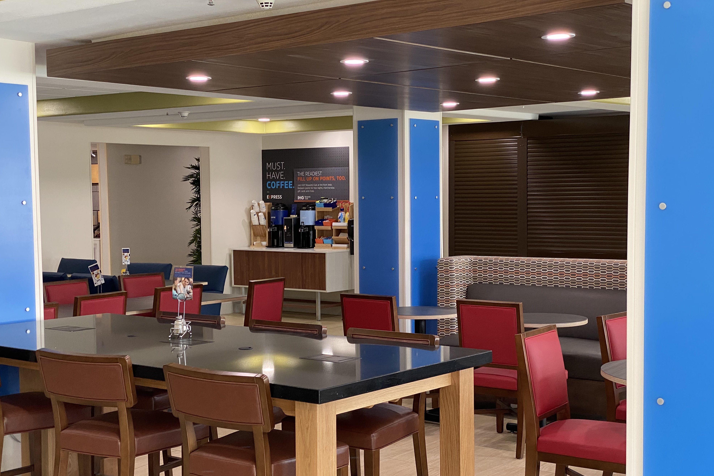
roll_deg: +1.0
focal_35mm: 55
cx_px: 352
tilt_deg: -4.4
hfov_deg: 36.2
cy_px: 271
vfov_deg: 24.6
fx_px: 1091
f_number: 2
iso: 50
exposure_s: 1/60
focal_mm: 6
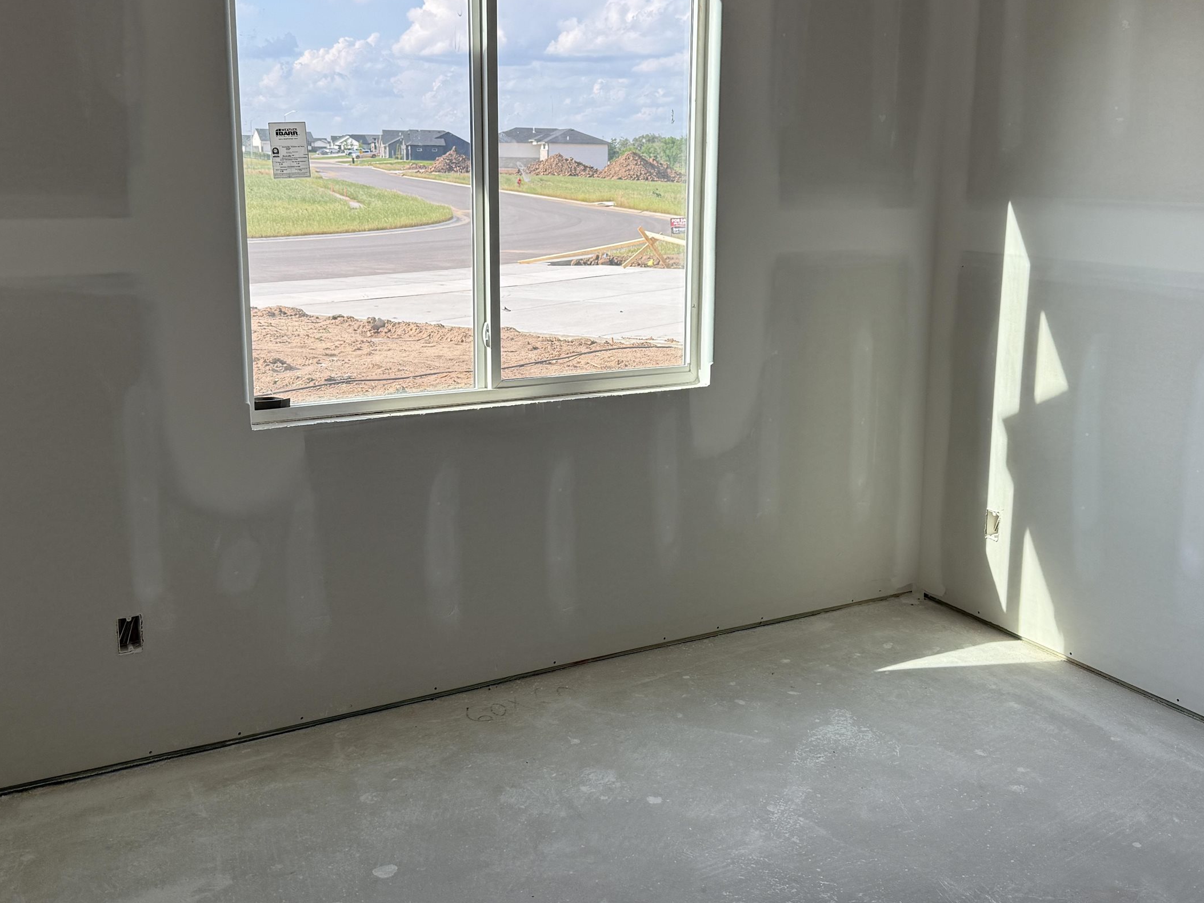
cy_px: 378
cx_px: 625
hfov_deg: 52.6
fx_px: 1217
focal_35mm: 35
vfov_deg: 40.6
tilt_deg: -9.8
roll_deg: -0.7
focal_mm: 6.76
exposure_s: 1/1250
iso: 80
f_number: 1.78
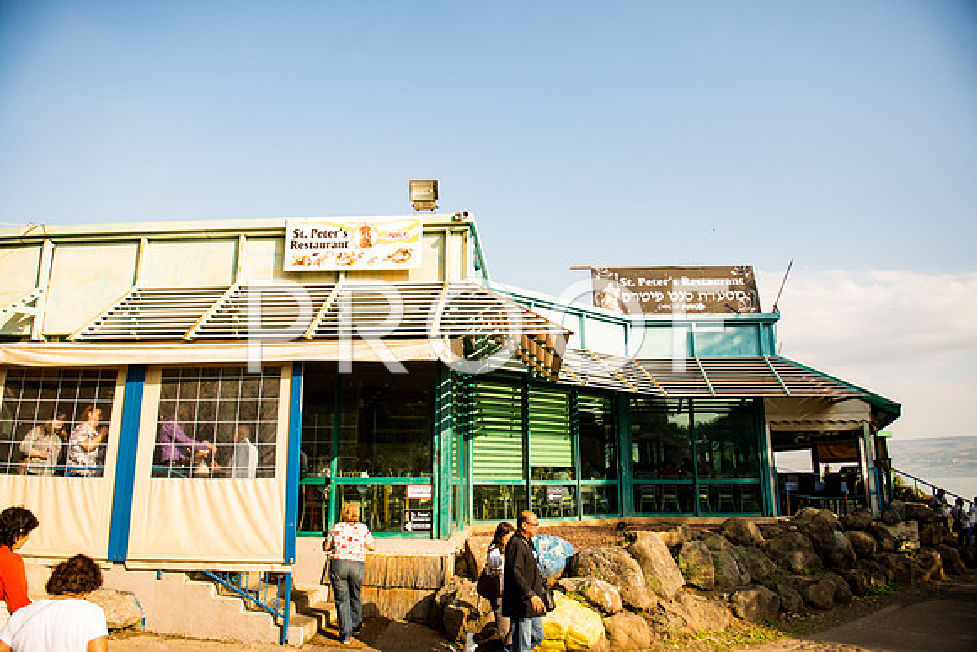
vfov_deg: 53.2
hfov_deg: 73.7
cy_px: 326
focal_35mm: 24
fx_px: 651
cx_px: 488
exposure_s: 1/4000
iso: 800
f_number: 2.8
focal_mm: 24
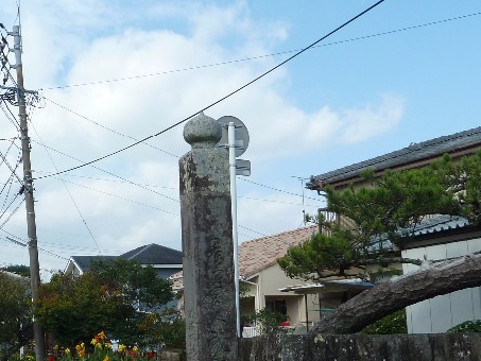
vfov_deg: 27.3
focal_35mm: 53
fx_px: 737
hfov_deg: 34.8
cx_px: 82
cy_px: 258
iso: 80
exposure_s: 1/500
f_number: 4
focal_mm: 4.1
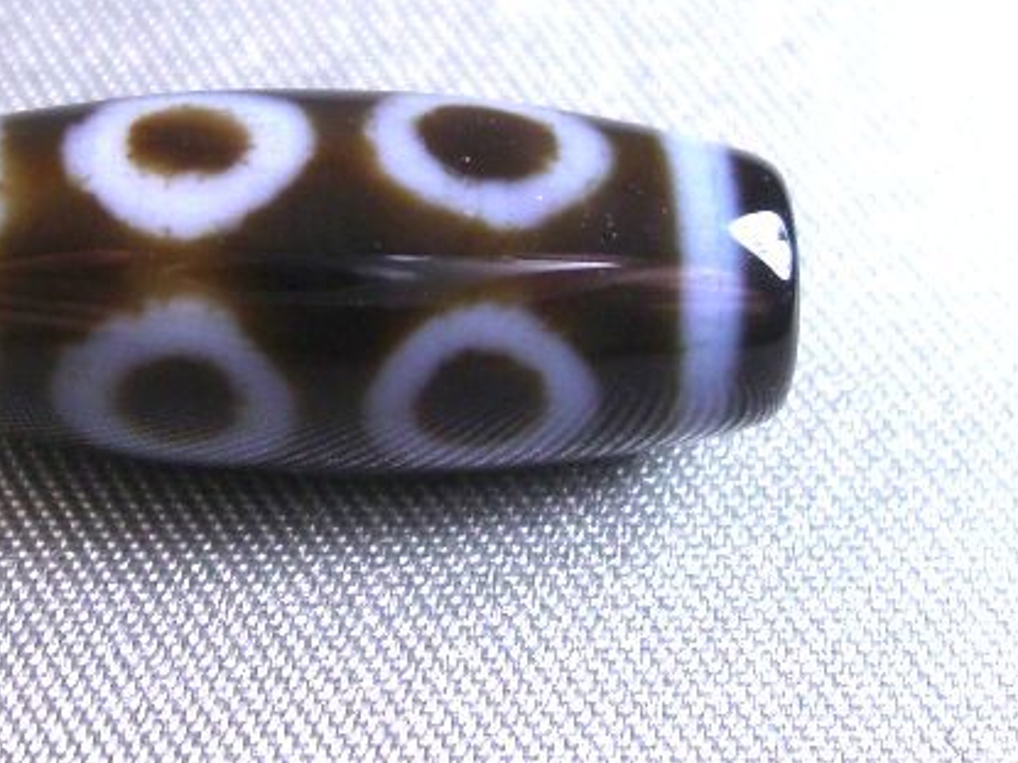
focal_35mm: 55
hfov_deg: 34.7
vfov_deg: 26.4
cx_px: 356
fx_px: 1617
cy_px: 255
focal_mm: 7.9
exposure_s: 1/80
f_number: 2.8
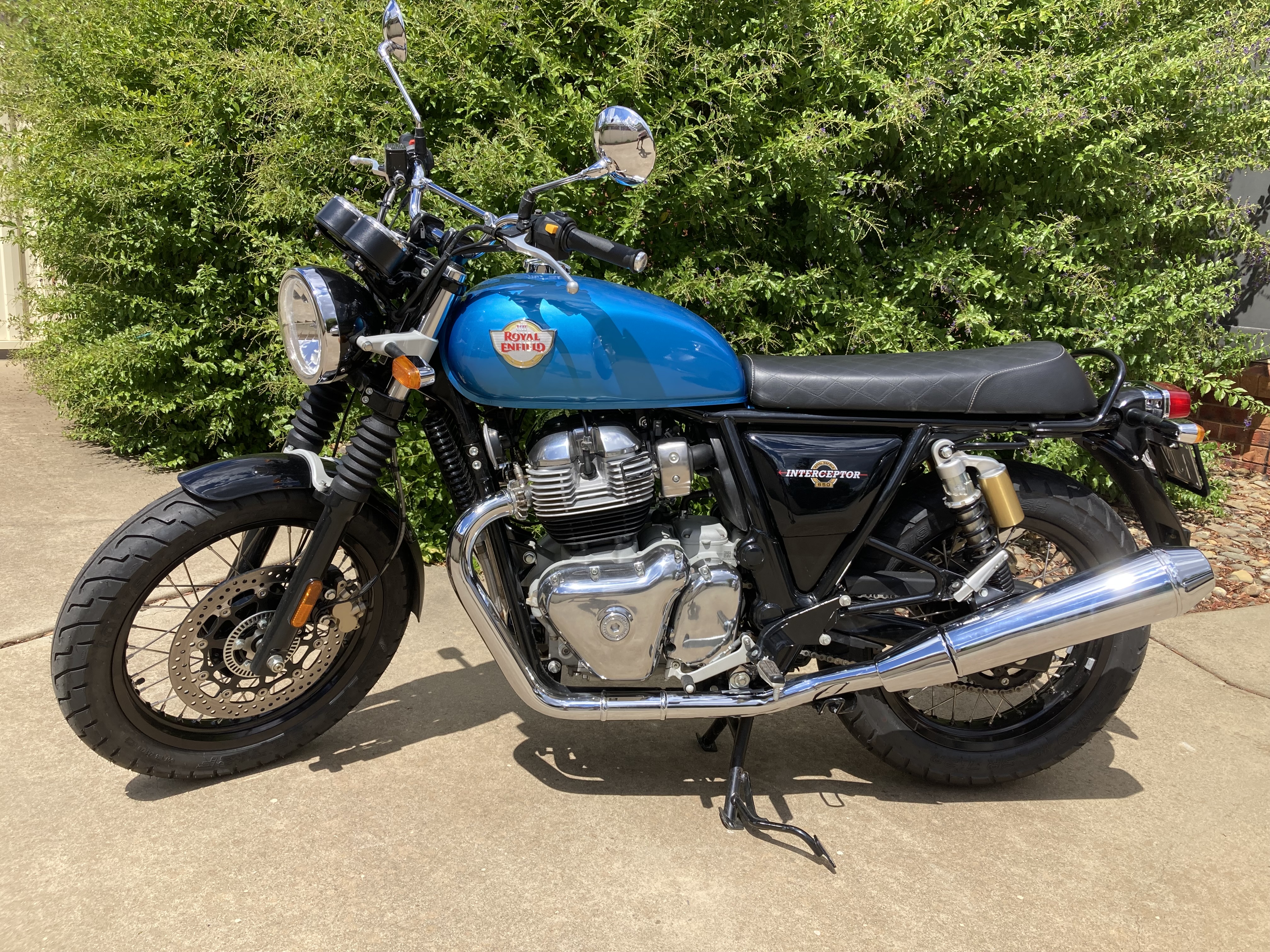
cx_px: 635
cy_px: 476
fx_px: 1027
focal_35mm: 28
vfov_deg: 49.7
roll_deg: -3.7
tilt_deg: -12.0
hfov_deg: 63.4
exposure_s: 1/1499
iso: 20
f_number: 1.8
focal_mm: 3.99
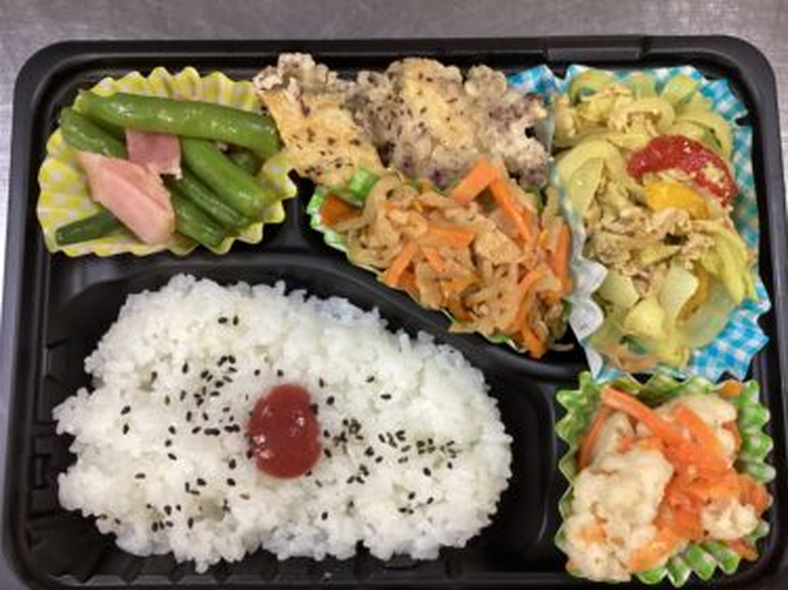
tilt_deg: -82.8
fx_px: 705
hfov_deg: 58.4
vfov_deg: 45.4
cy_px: 295
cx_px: 394
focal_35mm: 31
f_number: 2.4
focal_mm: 3.3
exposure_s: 1/60
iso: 200
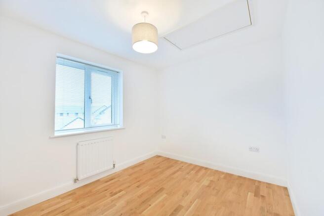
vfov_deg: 81.2
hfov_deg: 104.3
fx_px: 126
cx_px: 162
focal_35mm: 14
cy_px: 108
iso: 500
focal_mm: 14
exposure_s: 1/13
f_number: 14
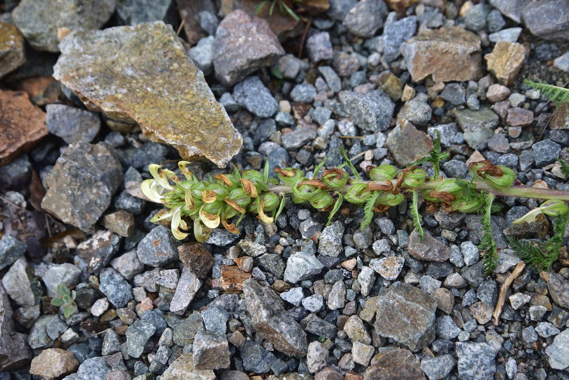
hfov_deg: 35.6
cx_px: 284
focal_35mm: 56
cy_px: 190
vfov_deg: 24.2
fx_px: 885
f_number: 6.3
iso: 250
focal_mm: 56
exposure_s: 1/160
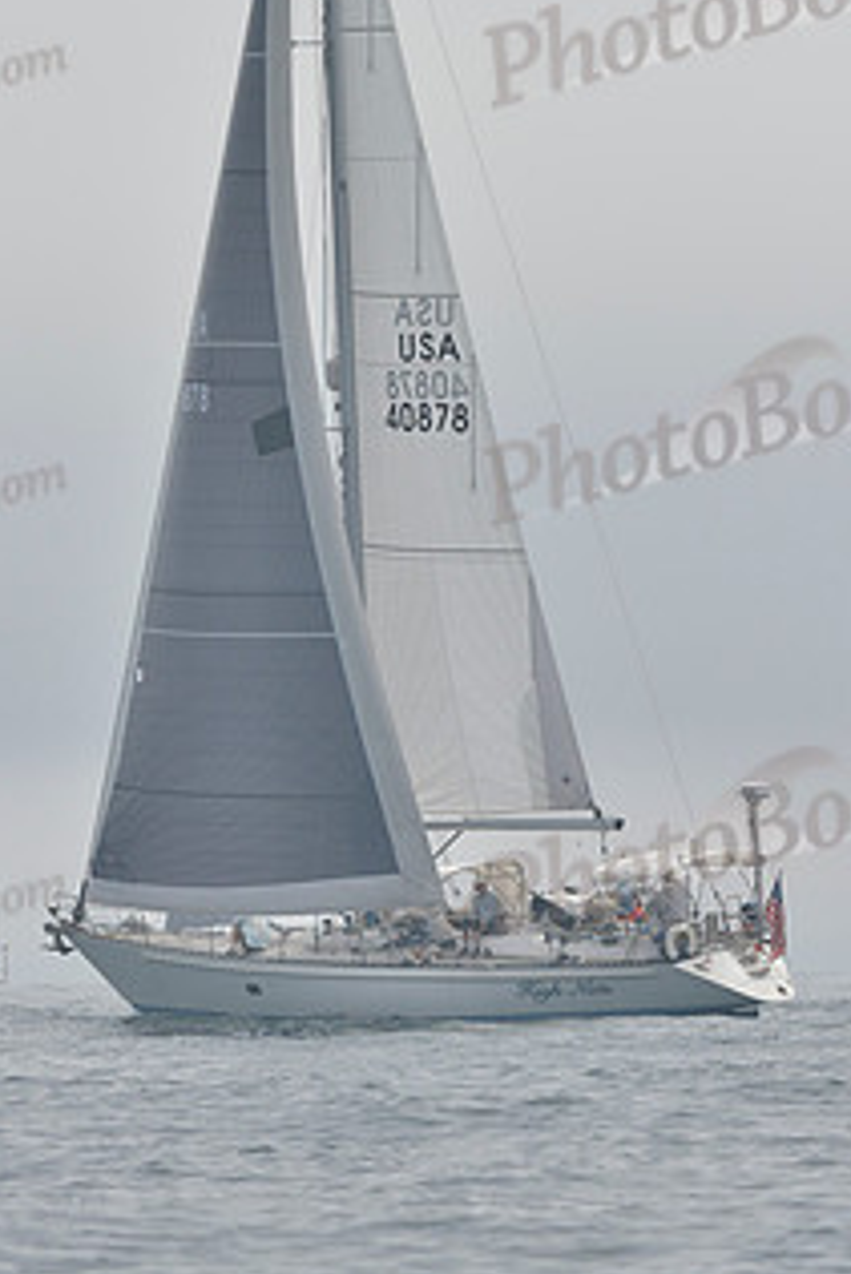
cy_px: 270
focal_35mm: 441
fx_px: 15619
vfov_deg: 4.7
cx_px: 276
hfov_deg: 3.1
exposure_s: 1/1000
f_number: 9
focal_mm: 240
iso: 280
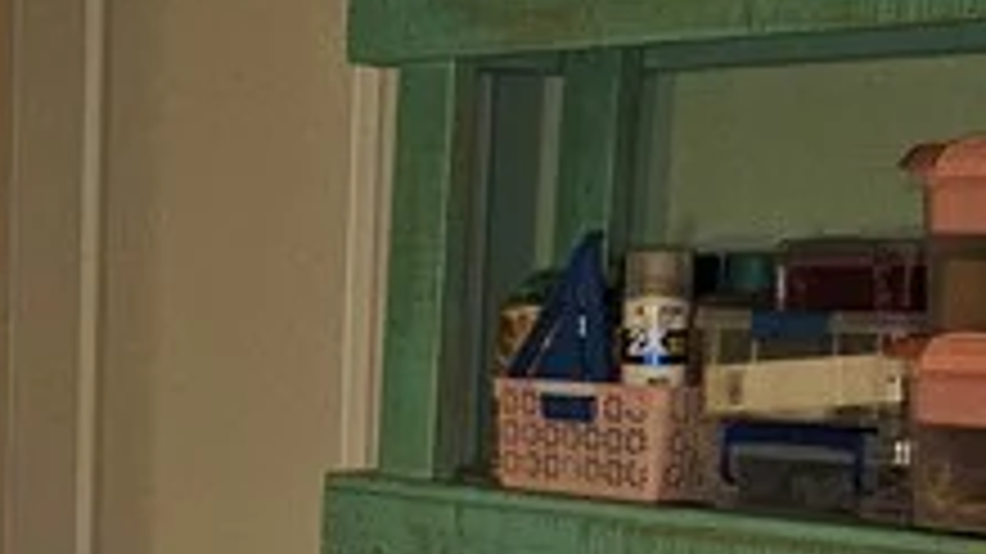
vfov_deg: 10.1
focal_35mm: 117
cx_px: -113
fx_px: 3058
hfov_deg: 17.7
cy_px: 716
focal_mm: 5.4
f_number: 1.8
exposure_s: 1/15
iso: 125
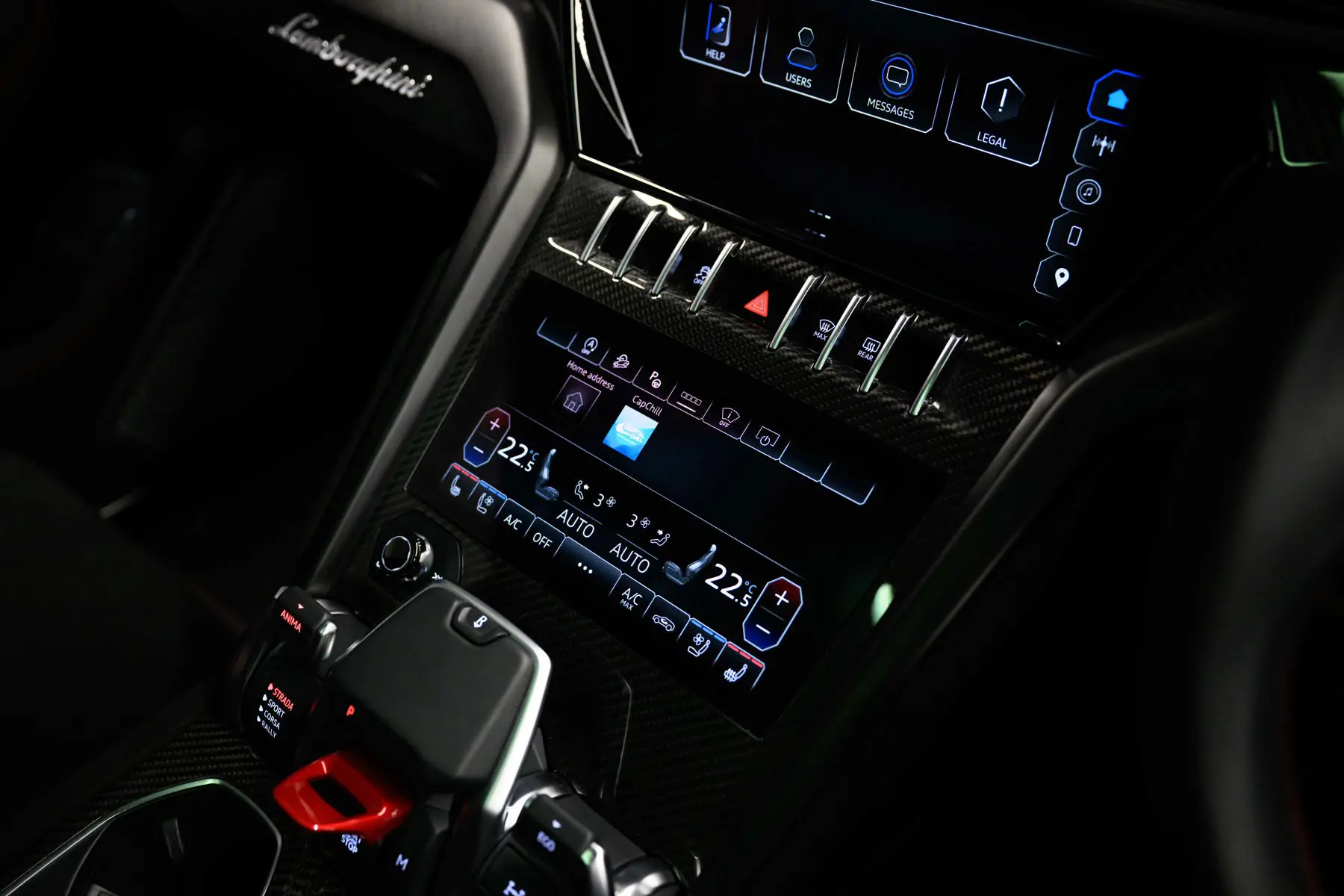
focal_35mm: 31
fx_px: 1157
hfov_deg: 60.3
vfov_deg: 42.3
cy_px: 448
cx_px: 672
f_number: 3.5
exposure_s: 1/160
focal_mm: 31
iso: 2500
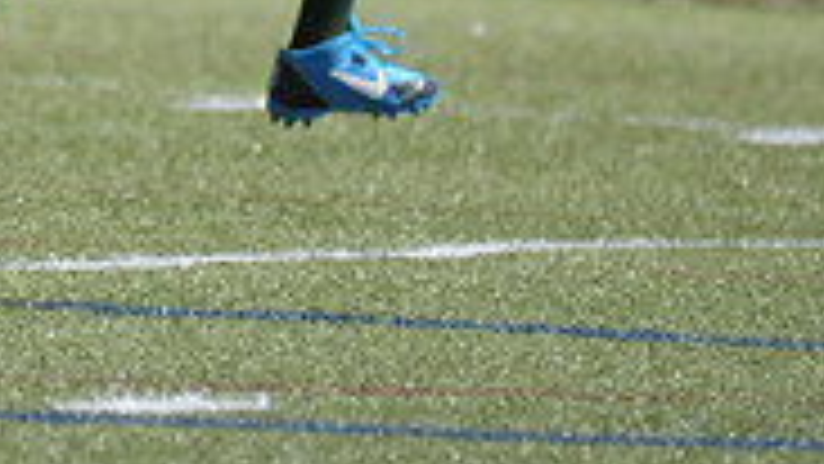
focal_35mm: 1443
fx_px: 31533
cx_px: -450
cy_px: -309
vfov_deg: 0.8
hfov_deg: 1.5
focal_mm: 290
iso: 640
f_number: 4
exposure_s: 1/3200
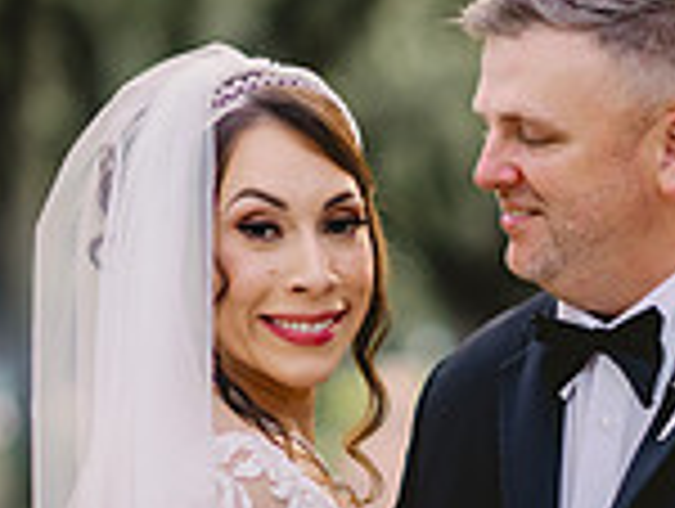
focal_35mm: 245
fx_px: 4785
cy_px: 746
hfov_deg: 8.1
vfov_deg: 6.0
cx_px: 486
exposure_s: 1/400
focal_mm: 85
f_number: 2
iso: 1250
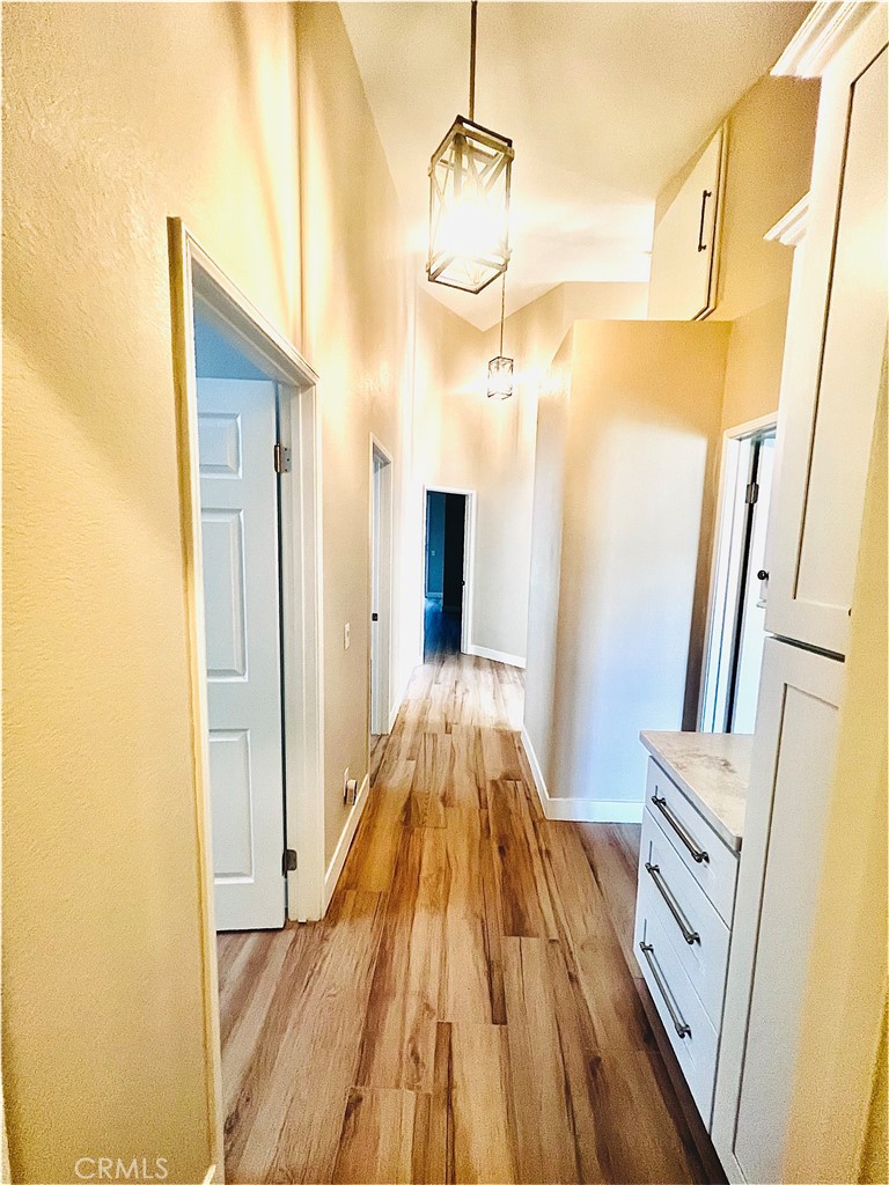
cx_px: 444
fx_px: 445
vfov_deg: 106.2
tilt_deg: -5.8
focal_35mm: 13
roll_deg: -1.0
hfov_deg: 89.9
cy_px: 592
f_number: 1.8
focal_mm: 1.57
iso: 250
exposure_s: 1/60
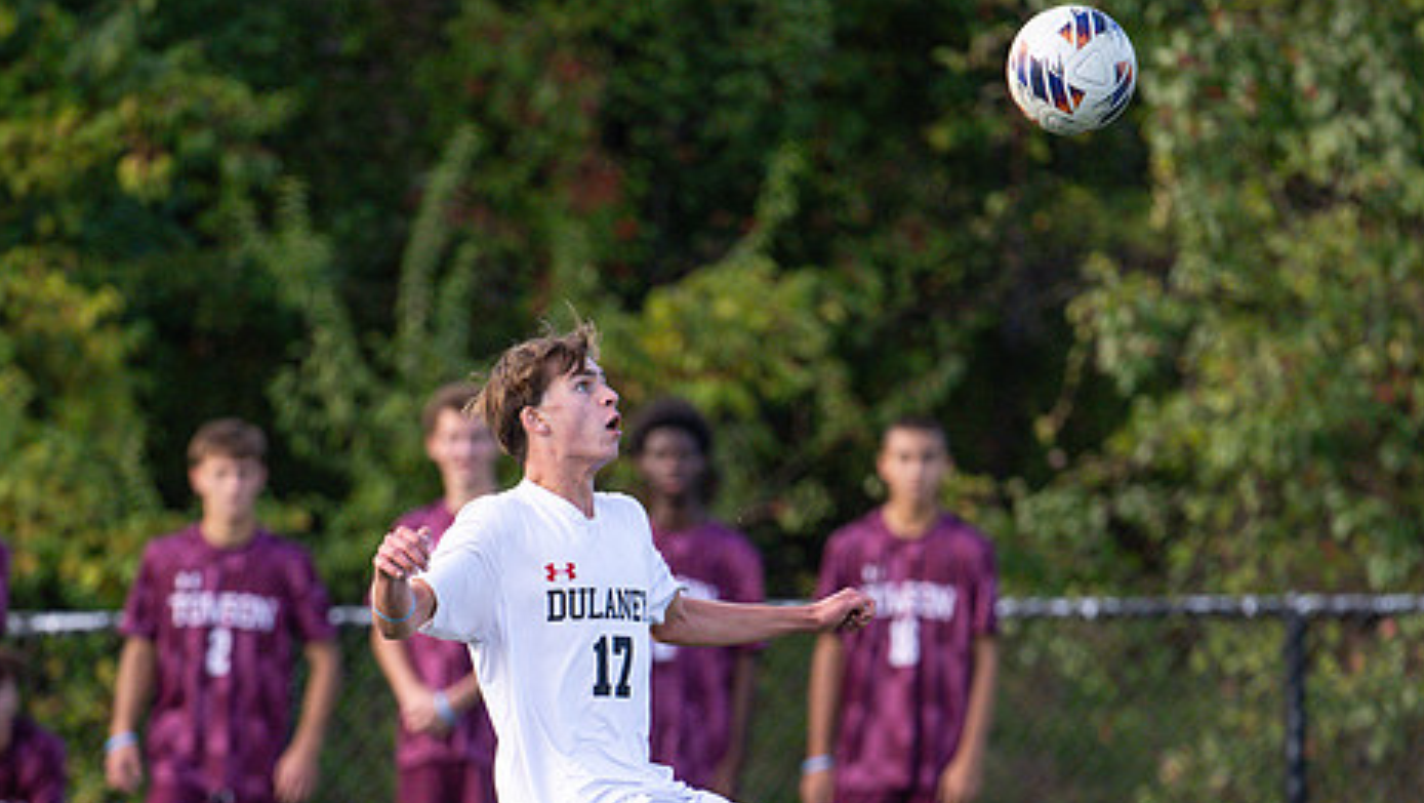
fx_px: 25538
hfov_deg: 3.2
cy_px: 719
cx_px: 584
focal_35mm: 676
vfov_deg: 1.8
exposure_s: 1/2500
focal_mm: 400
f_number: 4.5
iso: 2000
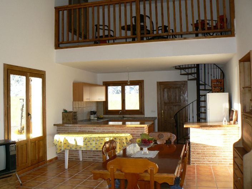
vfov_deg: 39.6
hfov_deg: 51.4
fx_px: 262
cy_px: 94
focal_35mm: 36
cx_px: 126
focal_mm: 6
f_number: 3.2
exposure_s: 1/50
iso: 80
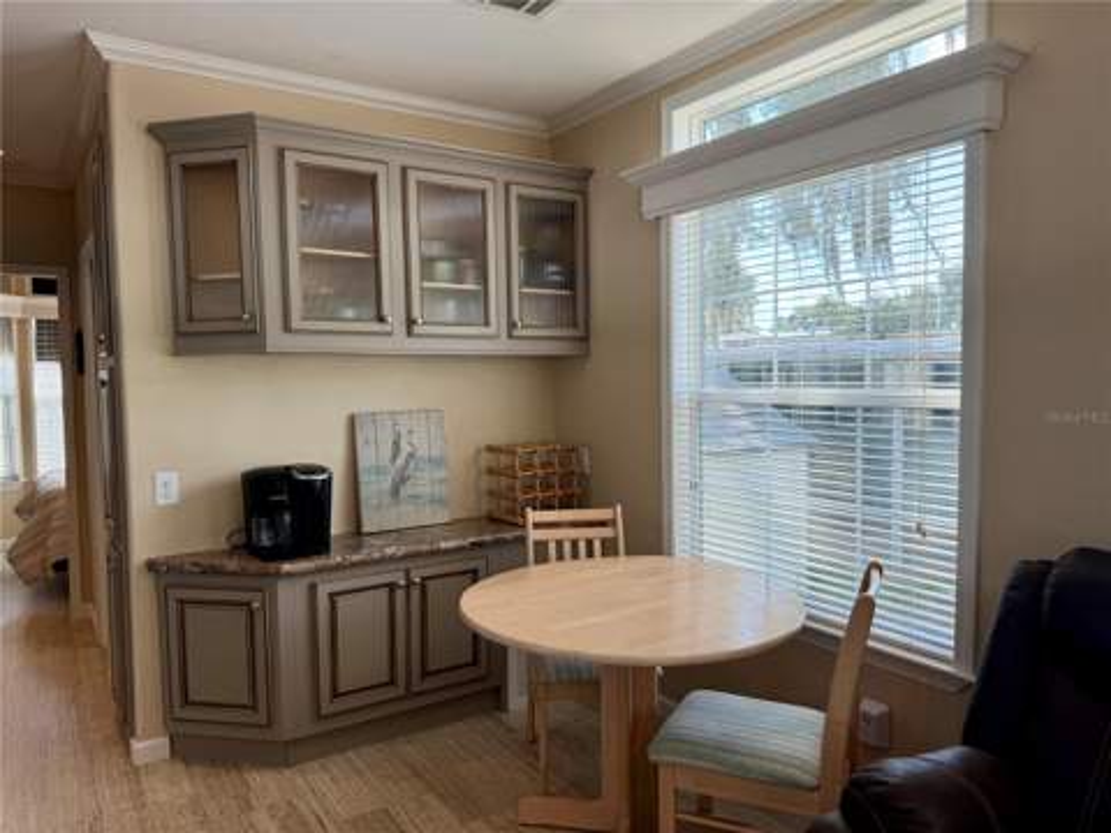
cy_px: 416
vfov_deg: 56.8
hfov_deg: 71.6
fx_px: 770
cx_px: 556
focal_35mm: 24
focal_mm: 6.76
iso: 80
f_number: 1.78
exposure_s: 1/329
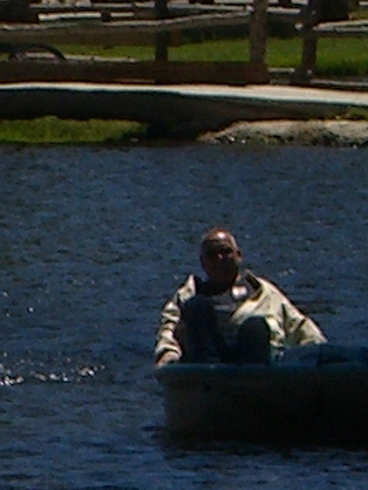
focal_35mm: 980
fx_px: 13883
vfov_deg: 2.0
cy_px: 951
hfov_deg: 1.5
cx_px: -525
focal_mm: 23.7
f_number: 7.4
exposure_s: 1/400
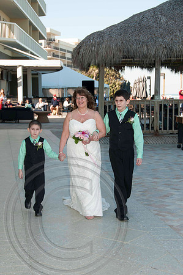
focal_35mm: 66
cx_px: 92
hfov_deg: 20.6
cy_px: 138
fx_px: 504
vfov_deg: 30.5
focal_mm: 44
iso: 100
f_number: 5.6
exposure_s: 1/200
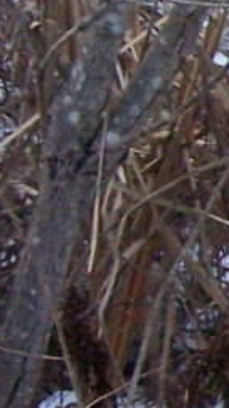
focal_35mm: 222
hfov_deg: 5.0
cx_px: 801
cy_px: 110
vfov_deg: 9.7
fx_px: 2402
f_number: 2.8
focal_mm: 6.3
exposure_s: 1/400
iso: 400
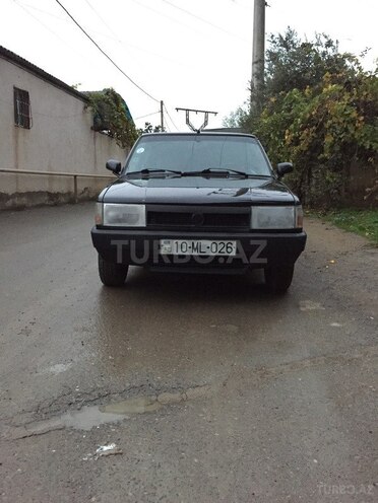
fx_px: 422
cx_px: 189
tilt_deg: -9.0
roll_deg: -0.3
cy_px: 252
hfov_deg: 48.2
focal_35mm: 29
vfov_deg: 61.7
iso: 400
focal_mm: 4.15
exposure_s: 1/17
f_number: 2.2
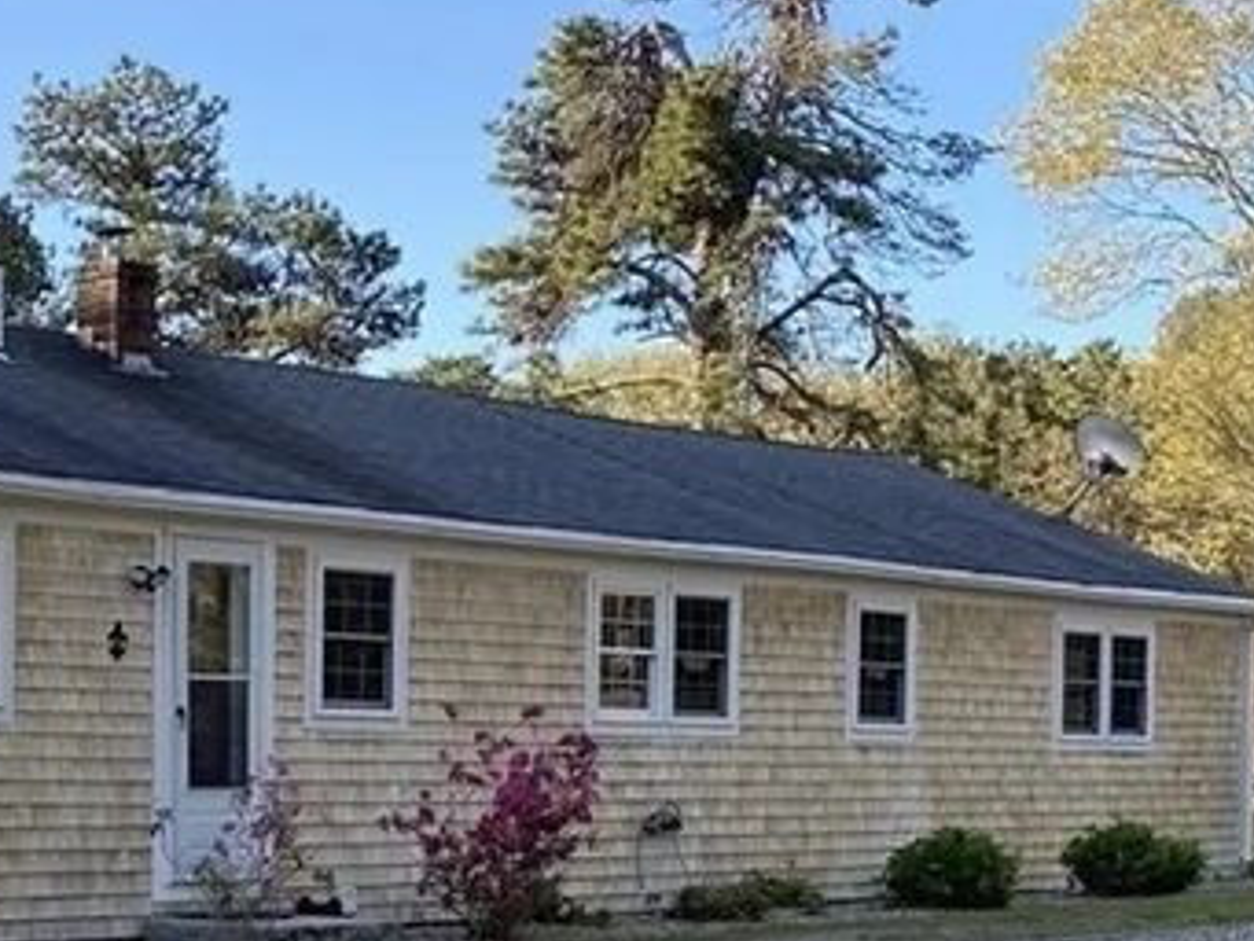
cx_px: 63
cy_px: 890
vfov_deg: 18.5
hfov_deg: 24.1
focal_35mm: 78
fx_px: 2827
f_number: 1.8
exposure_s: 1/772
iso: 32
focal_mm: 4.25
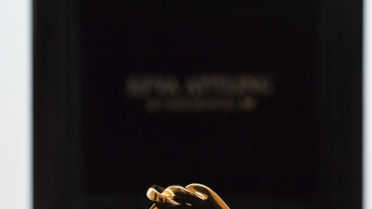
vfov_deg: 12.3
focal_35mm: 98
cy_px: 191
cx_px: 206
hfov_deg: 21.8
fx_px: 967
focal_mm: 40
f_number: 5
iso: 3200
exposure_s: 1/1000
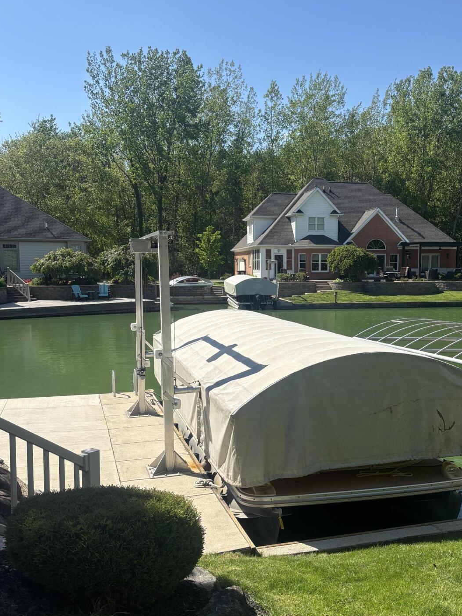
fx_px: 658
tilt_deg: -5.2
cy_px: 330
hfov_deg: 38.4
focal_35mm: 37
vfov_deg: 50.1
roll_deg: +0.4
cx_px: 287
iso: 50
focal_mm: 5.96
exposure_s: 1/3106
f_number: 1.6
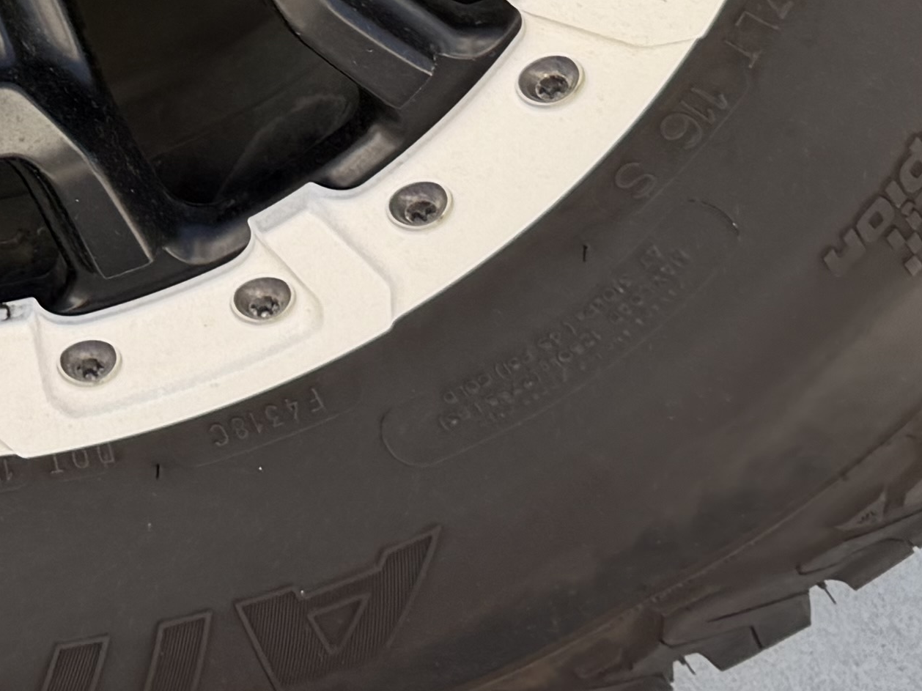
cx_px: -218
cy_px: -413
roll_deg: +4.7
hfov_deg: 17.1
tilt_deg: -30.7
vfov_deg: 12.7
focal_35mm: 109
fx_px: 2903
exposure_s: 1/1106
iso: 100
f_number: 1.78
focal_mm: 6.76
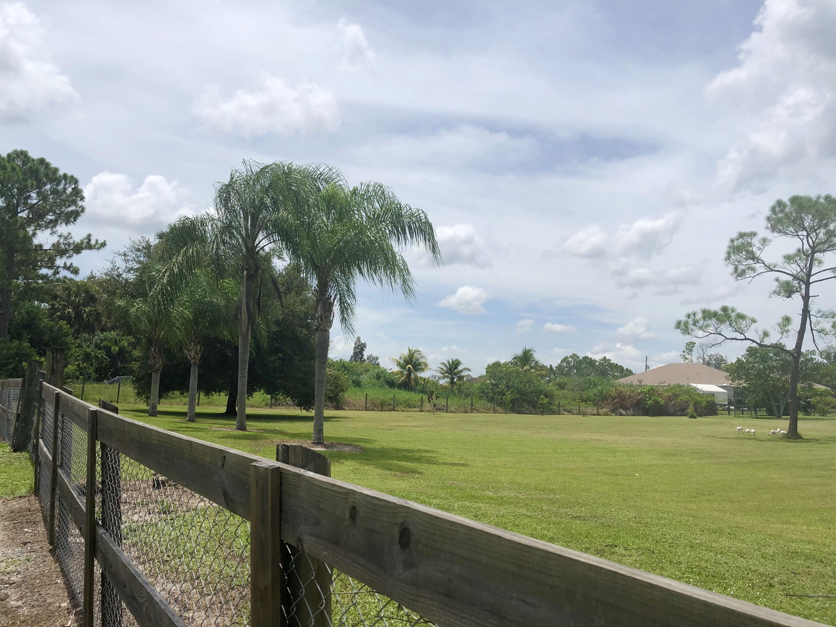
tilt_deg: +10.5
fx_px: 676
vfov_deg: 49.7
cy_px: 314
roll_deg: -2.7
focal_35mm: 28
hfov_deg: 63.4
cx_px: 418
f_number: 1.8
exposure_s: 1/3745
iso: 20
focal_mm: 4
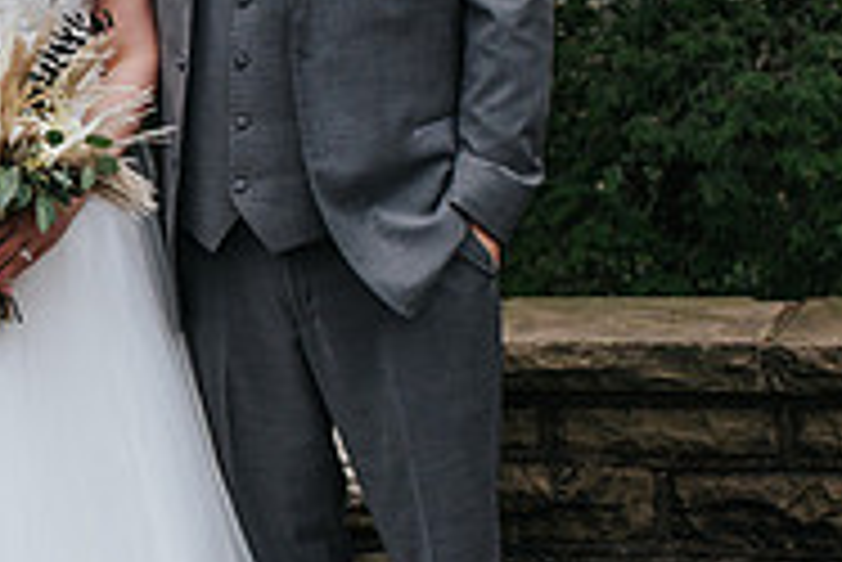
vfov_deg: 10.9
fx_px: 2949
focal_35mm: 126
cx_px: -132
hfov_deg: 15.7
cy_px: 249
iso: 800
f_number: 3.2
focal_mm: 35
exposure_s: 1/320
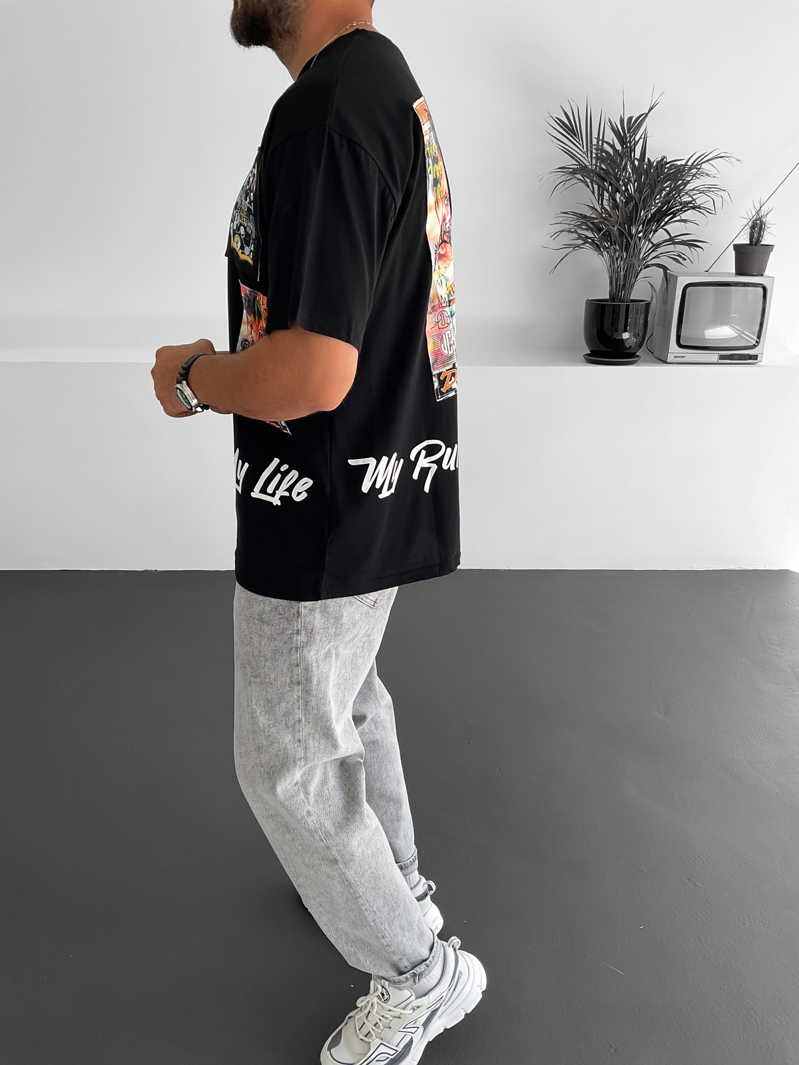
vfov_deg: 61.7
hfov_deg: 48.2
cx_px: 400
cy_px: 532
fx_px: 892
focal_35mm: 29
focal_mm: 3
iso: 16
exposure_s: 1/160
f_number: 1.8
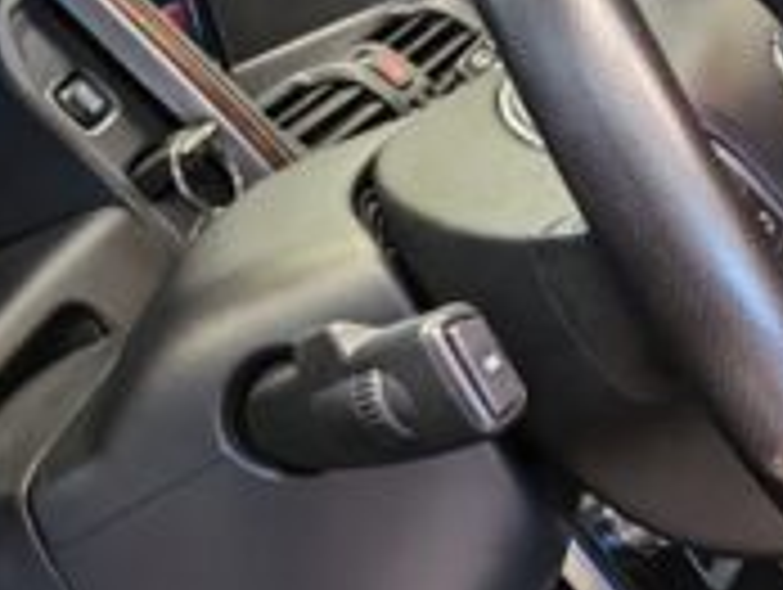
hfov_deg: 13.9
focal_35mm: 135
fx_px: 3058
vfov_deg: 11.0
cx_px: 1066
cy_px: 392
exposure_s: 1/50
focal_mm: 5.4
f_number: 1.6
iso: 200
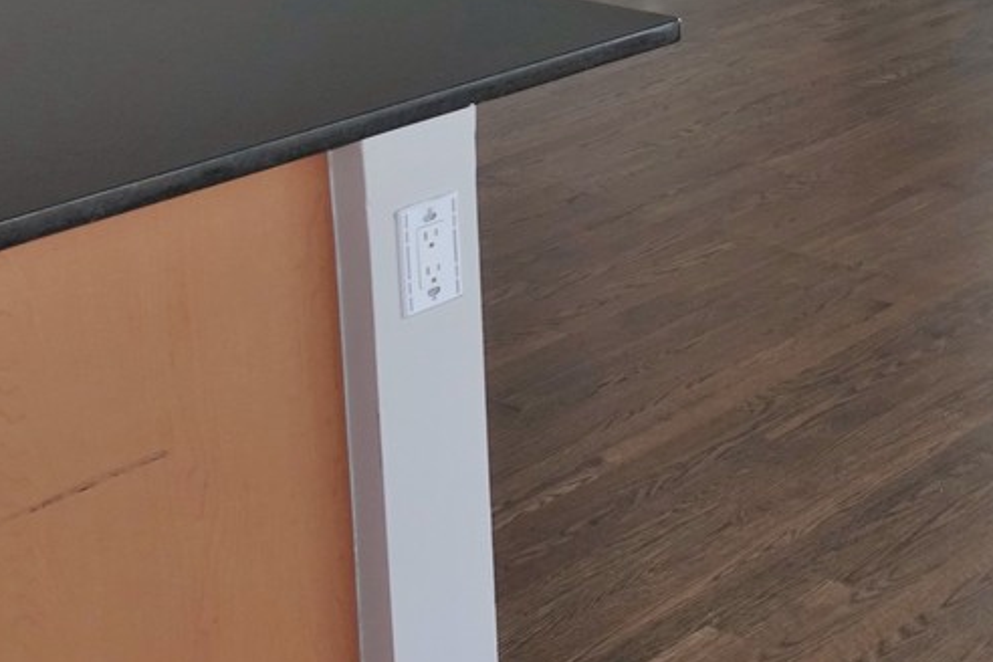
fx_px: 2179
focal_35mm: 79
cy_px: -224
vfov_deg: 16.3
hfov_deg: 22.7
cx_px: 1322
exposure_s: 1/160
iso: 125
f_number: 4
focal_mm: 8.8
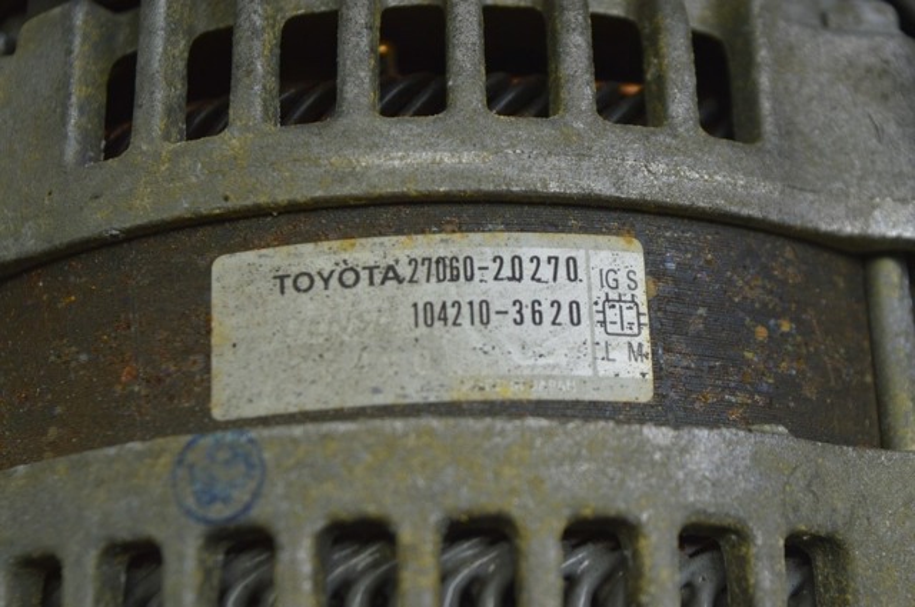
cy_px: 304
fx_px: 2094
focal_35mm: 82
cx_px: 458
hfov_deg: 24.6
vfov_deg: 16.5
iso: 400
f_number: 5.6
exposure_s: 1/40
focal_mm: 55
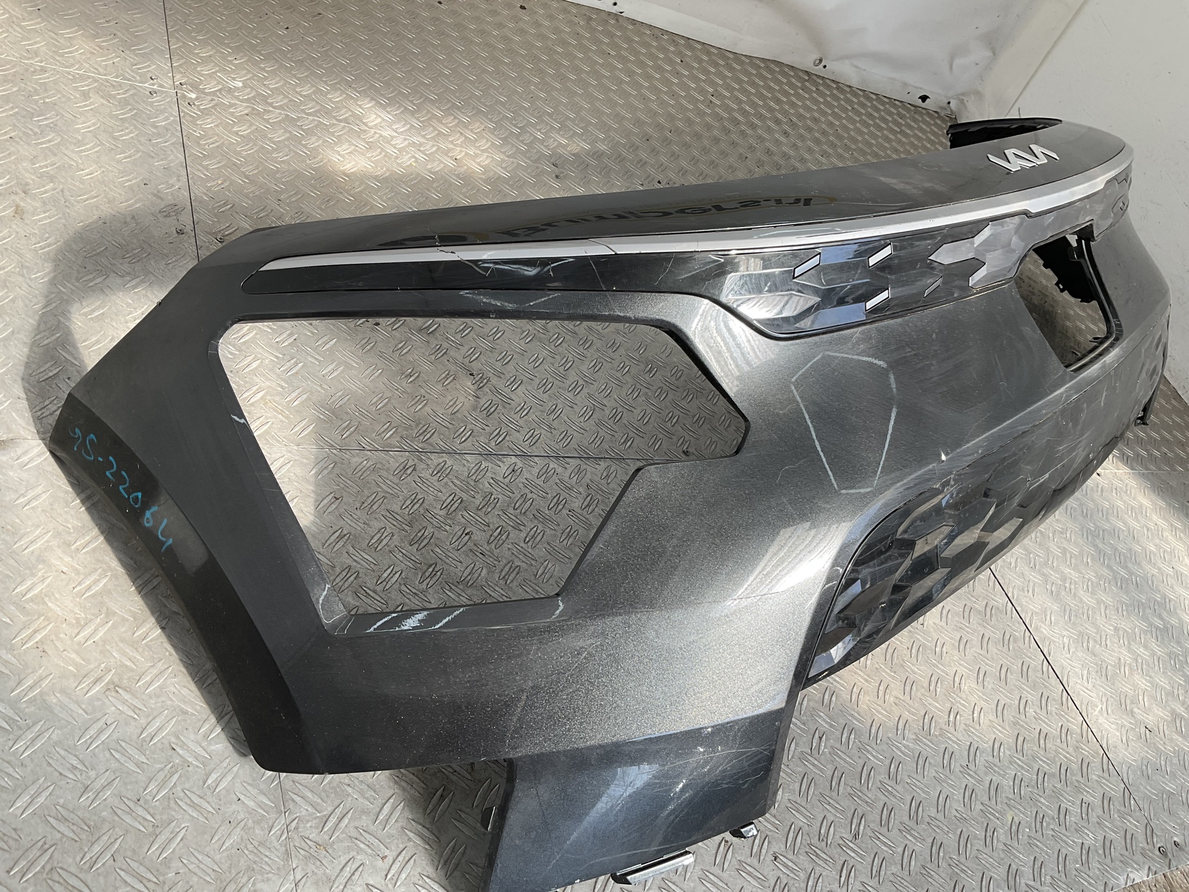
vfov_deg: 48.2
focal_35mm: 29
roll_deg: -36.4
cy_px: 446
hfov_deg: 61.7
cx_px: 594
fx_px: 996
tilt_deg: -40.9
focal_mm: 3
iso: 16
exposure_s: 1/331
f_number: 1.8
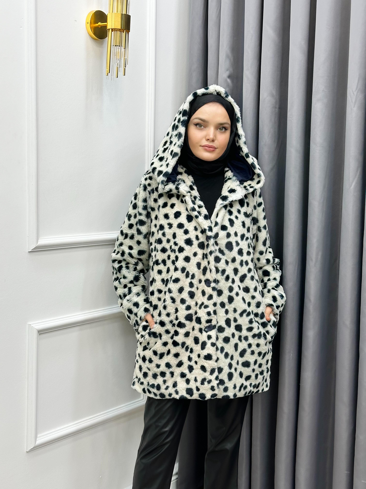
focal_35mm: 48
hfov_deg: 30.3
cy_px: 244
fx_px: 677
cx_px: 183
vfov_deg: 39.7
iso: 50
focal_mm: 6.86
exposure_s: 1/148
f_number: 1.78
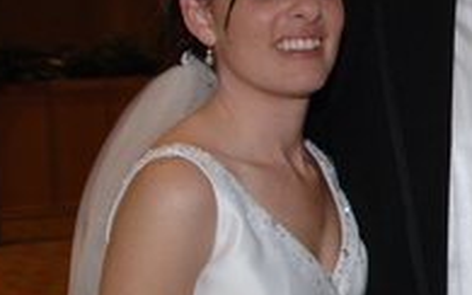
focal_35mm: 140
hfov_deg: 14.0
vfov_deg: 9.4
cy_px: 178
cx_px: 700
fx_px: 1801
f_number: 5
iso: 400
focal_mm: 28
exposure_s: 1/50
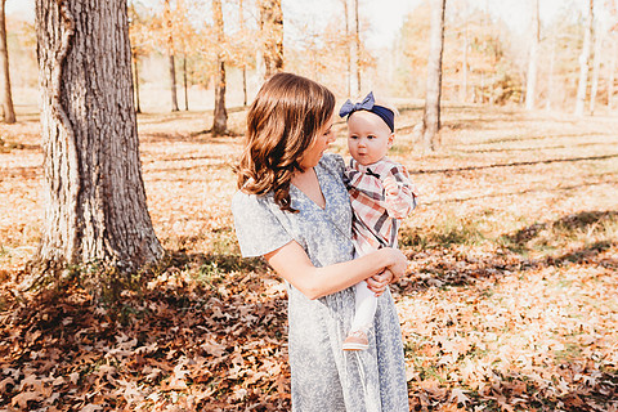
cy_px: 207
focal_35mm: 29
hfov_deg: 63.3
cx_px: 359
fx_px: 498
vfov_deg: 45.0
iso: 100
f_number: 2.8
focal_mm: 24
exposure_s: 1/250
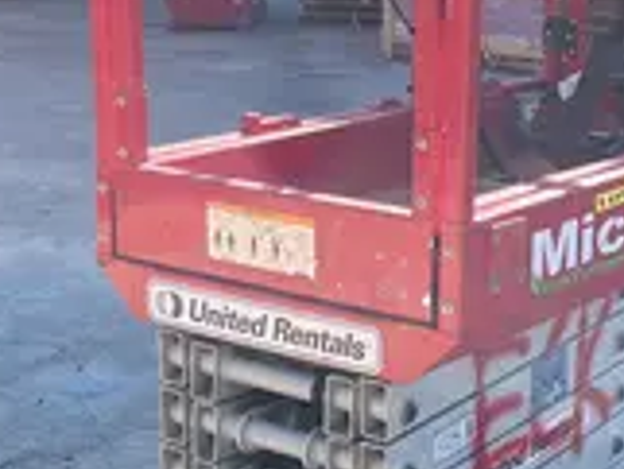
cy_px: 231
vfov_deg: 16.6
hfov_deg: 21.8
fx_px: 1606
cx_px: 450
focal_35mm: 89
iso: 50
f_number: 1.6
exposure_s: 1/935
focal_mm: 5.1
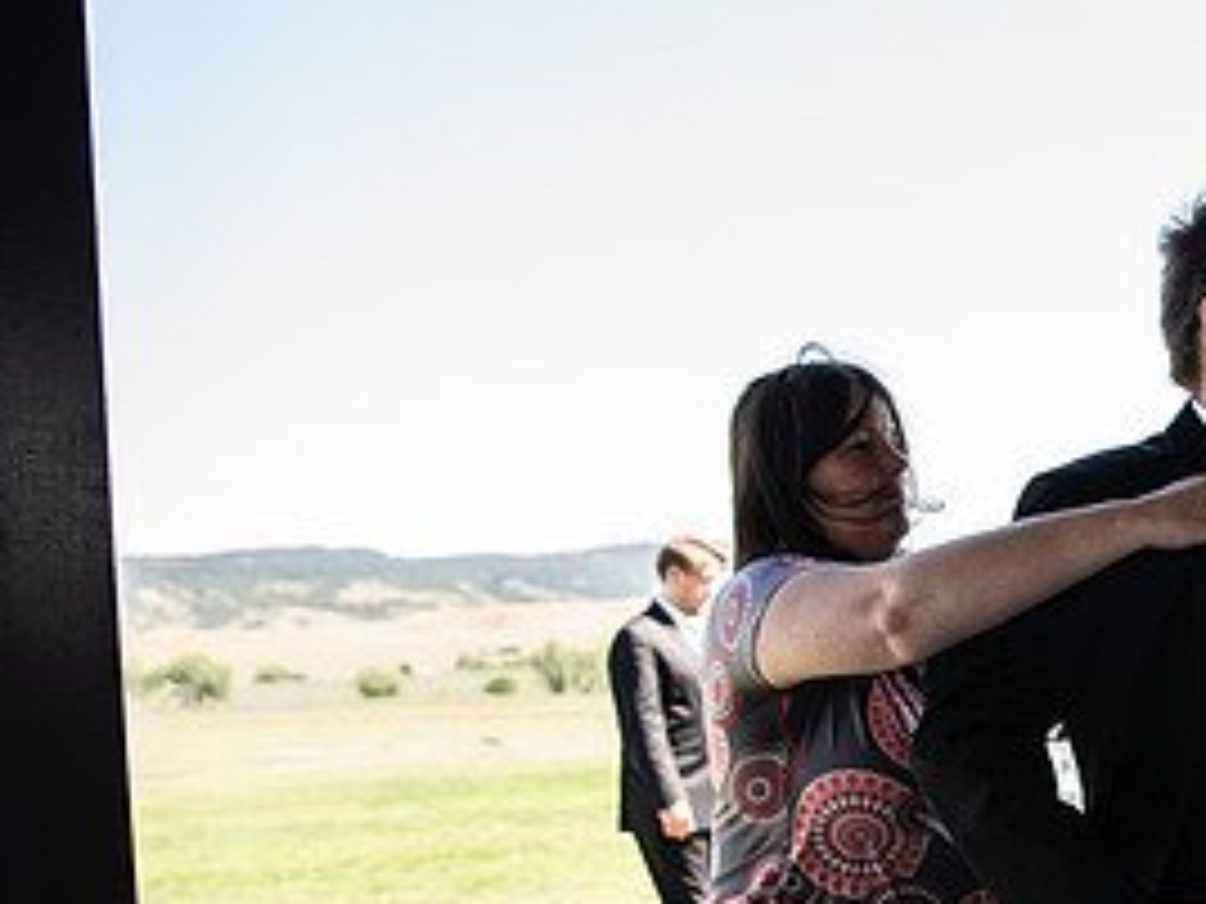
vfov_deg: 28.4
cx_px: 1238
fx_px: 1742
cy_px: 735
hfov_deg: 34.4
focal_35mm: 50
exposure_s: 1/200
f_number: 3.2
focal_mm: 24
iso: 80
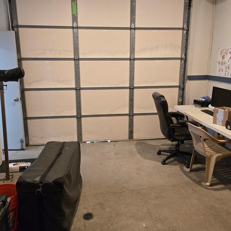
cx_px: 113
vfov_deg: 57.2
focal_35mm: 28
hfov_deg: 57.3
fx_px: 211
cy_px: 103
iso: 640
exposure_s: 1/120
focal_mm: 5.4
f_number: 1.8
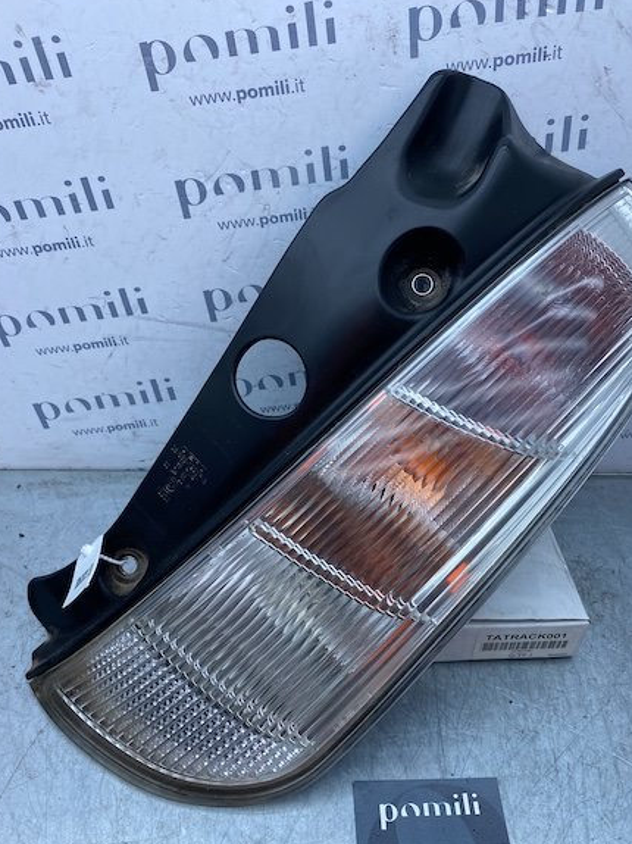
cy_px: 451
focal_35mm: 29
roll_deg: -6.7
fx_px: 706
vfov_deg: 61.6
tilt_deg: -42.0
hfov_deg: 48.1
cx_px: 344
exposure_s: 1/788
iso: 32
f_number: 1.8
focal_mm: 4.25
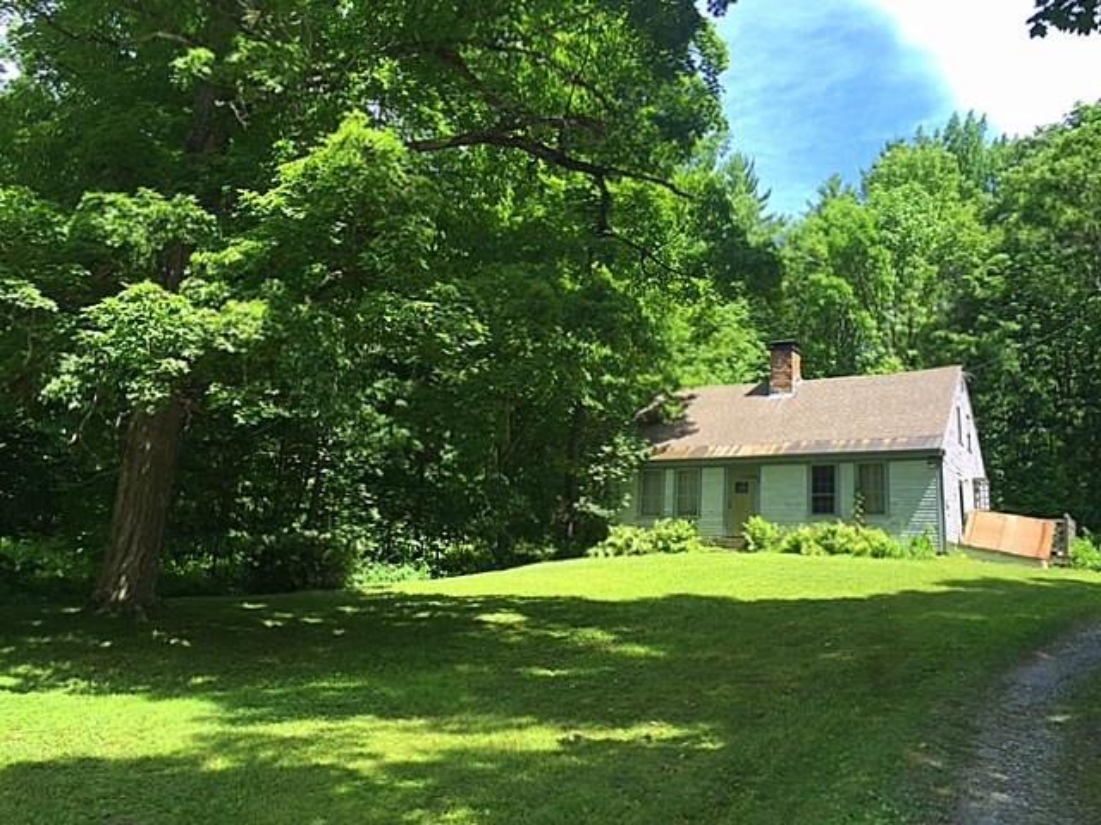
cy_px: 412
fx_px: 922
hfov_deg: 61.7
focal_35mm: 29
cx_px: 550
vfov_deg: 48.2
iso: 32
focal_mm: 4.15
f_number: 2.2
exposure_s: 1/460
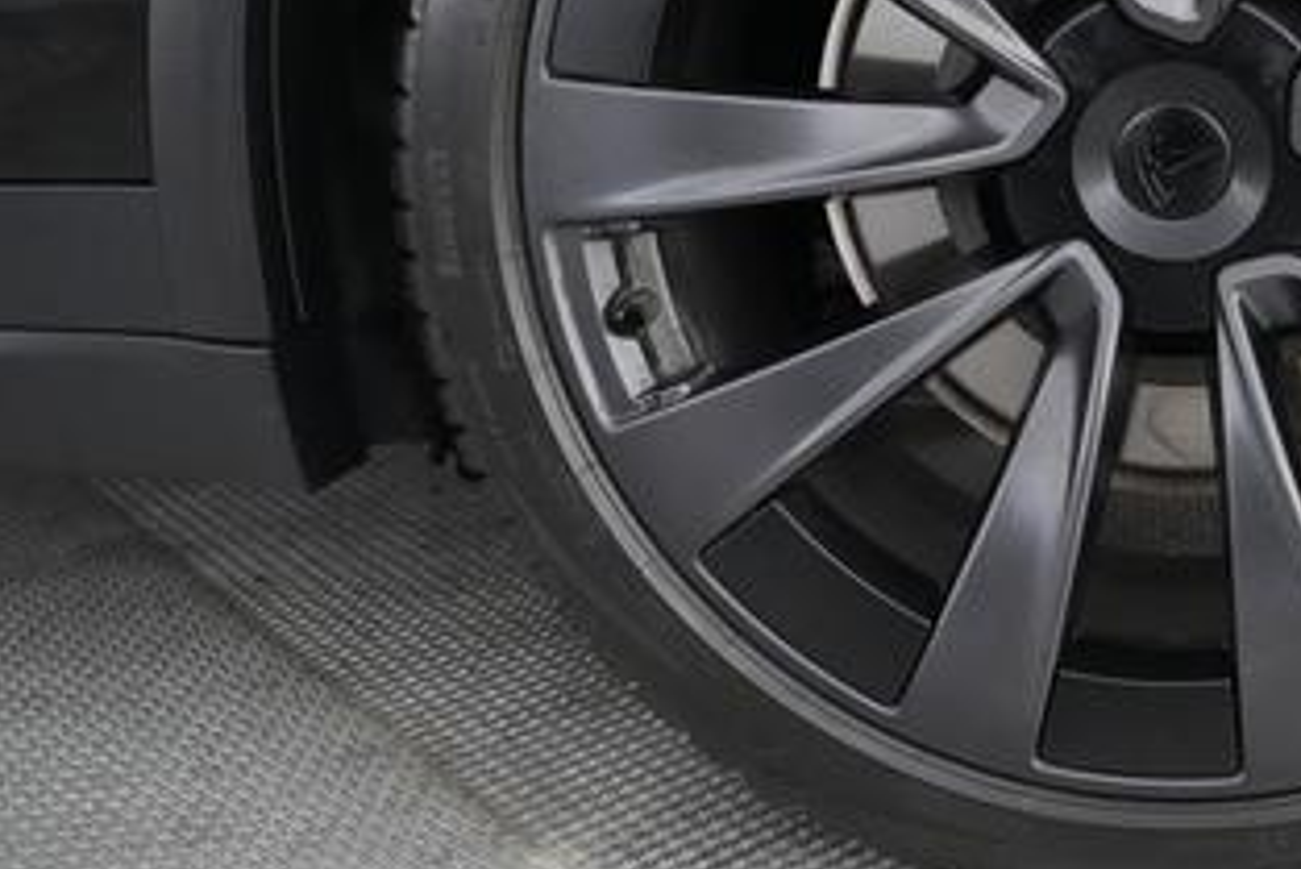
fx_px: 1772
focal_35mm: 49
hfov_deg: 37.5
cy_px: 133
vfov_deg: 26.8
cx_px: 1189
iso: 10000
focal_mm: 24
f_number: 2.8
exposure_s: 1/160
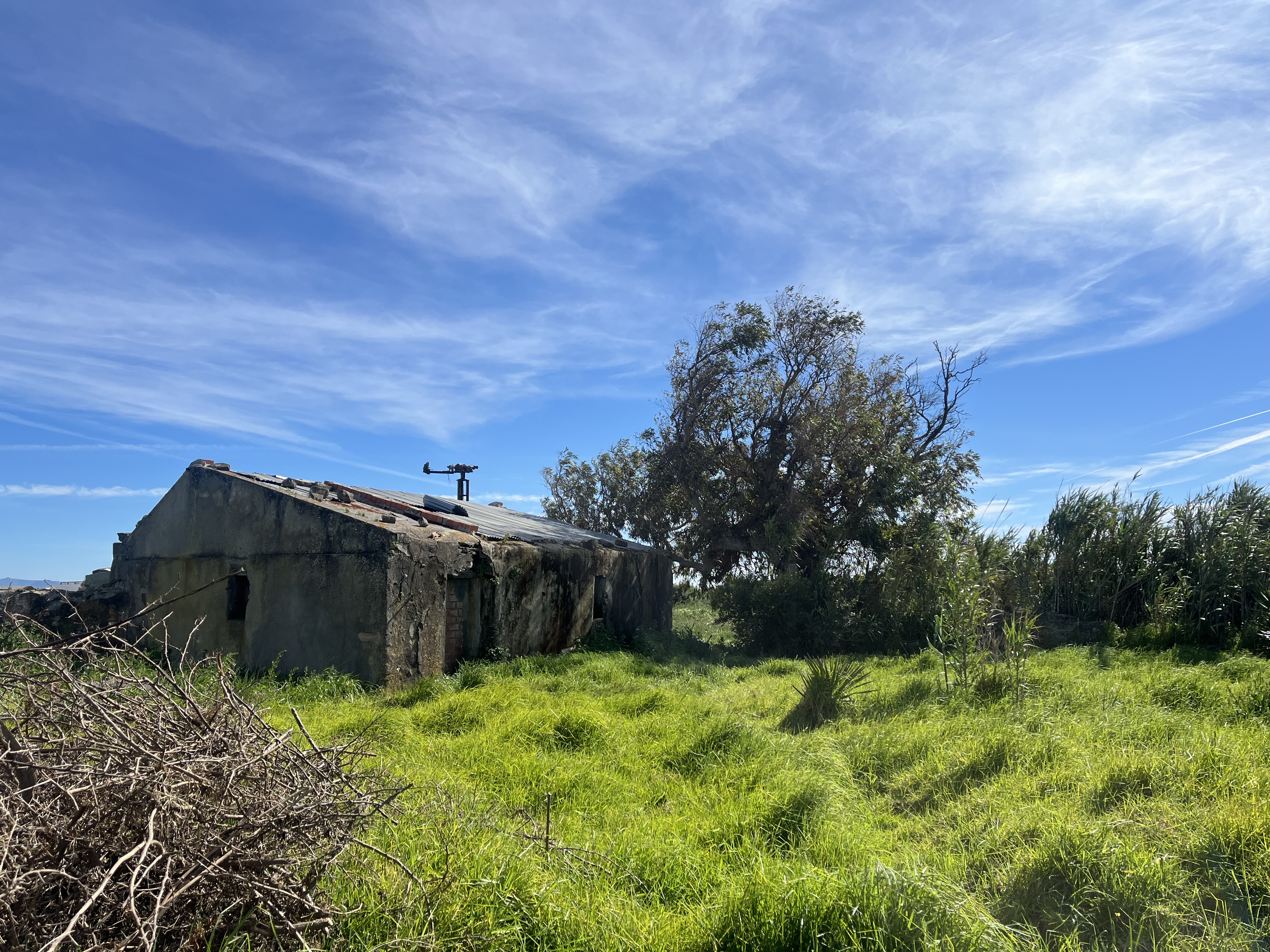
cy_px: 476
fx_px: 954
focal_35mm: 26
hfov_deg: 67.3
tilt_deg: +5.8
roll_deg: +0.6
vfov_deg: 53.1
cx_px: 635
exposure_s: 1/5556
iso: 50
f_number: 1.6
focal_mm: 5.1
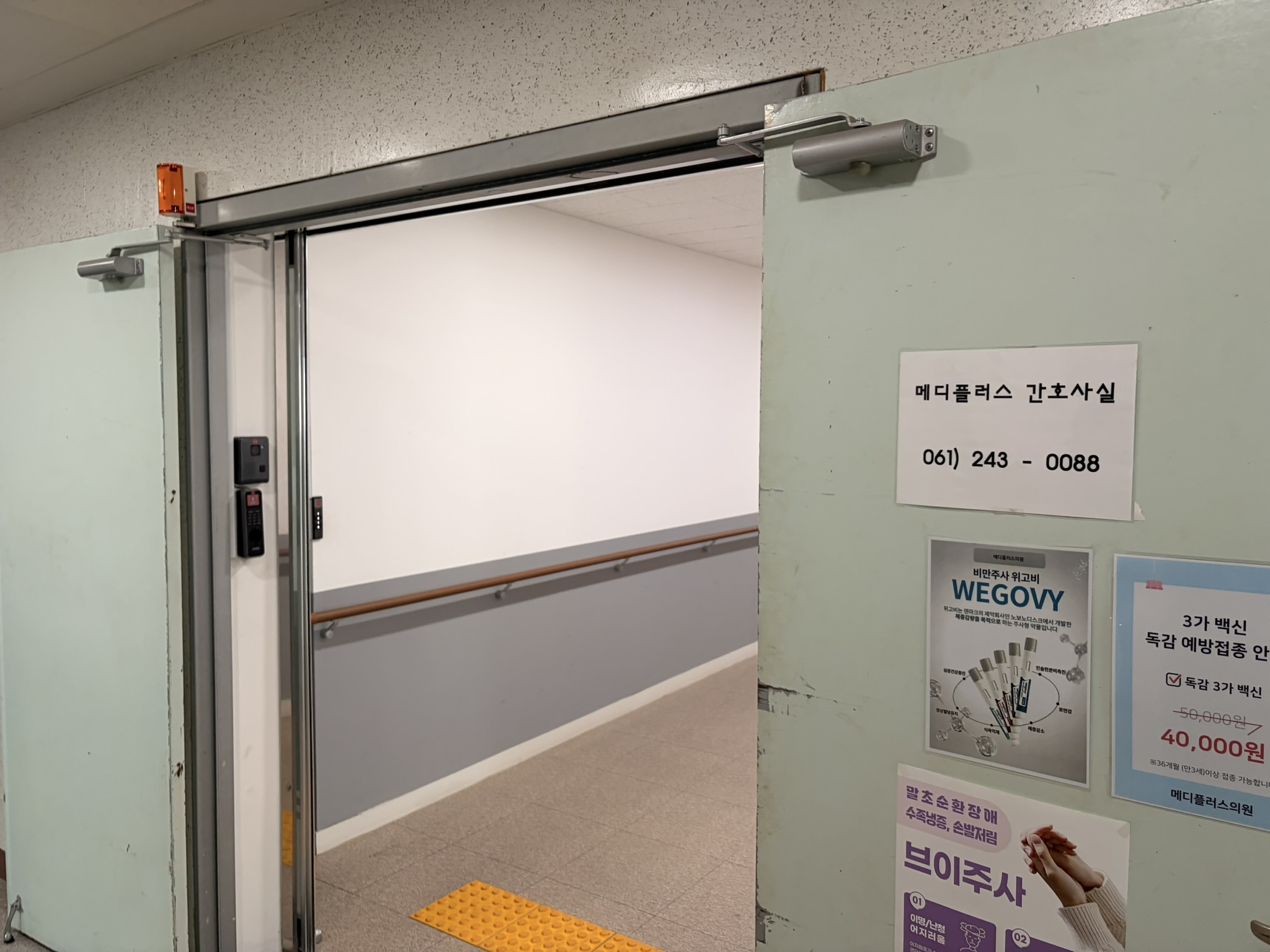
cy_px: 476
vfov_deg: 53.1
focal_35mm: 26
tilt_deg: -1.4
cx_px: 635
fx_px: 954
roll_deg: -1.0
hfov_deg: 67.3
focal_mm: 5.96
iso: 125
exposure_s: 1/60
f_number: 1.6
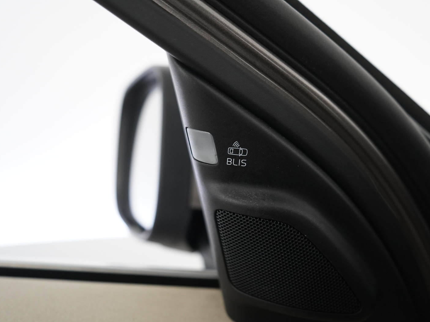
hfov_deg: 56.8
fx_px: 398
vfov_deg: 44.2
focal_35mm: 32
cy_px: 164
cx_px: 223
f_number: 3.5
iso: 2500
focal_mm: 29
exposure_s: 1/60
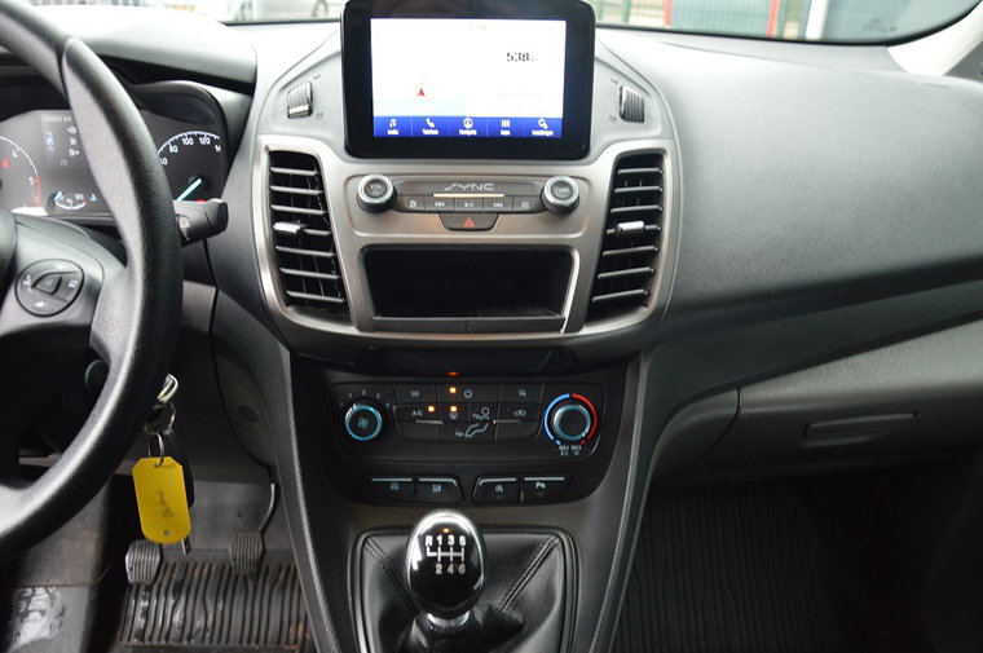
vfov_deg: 47.8
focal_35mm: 27
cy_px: 326
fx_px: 736
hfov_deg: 67.4
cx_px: 492
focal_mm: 18
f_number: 3.5
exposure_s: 1/60
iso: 720
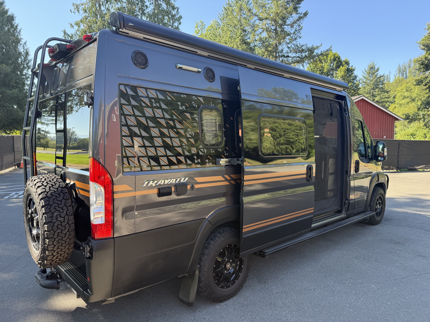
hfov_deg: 71.6
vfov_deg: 56.8
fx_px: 298
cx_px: 215
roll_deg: +0.2
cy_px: 161
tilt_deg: -3.4
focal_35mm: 24
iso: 100
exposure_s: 1/501
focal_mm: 6.76
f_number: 1.78
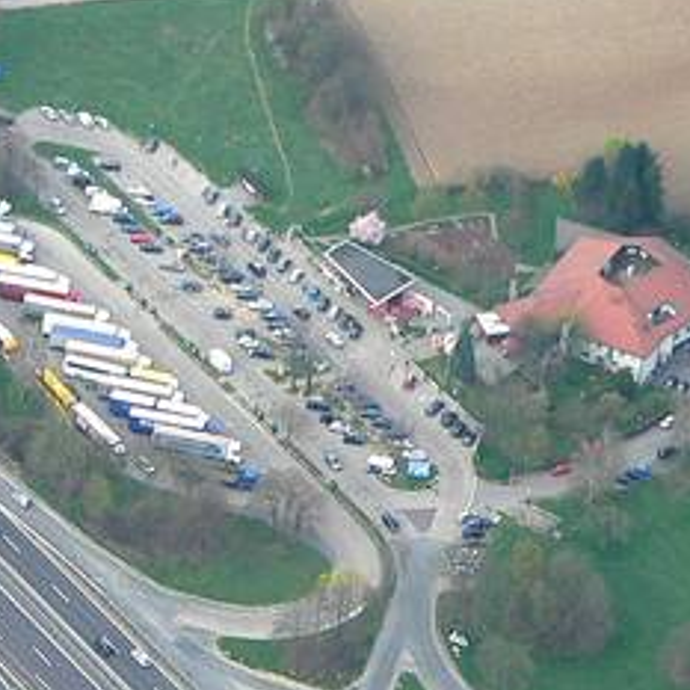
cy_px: 610
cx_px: 225
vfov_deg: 5.8
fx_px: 6833
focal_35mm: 303
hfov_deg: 5.8
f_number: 4
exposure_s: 1/250
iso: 100
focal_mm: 16.6
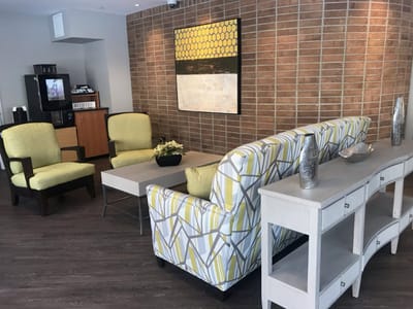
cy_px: 154
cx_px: 206
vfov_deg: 49.7
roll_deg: +0.4
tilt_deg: -9.5
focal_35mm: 28
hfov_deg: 63.4
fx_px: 334
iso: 20
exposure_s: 1/40
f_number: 1.8
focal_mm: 3.99
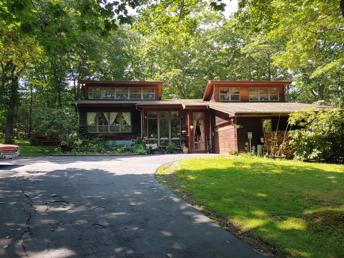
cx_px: 172
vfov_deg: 54.9
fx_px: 248
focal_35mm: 25
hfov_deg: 69.4
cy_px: 129
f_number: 1.5
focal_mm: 4.23
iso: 50
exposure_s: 1/366
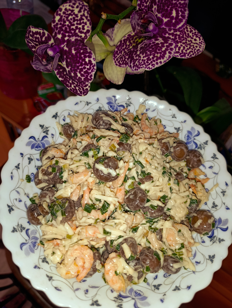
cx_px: 116
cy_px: 154
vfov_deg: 73.8
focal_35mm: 23
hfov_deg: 59.0
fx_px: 205
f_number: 1.65
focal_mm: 6.11
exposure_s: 1/100
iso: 1113
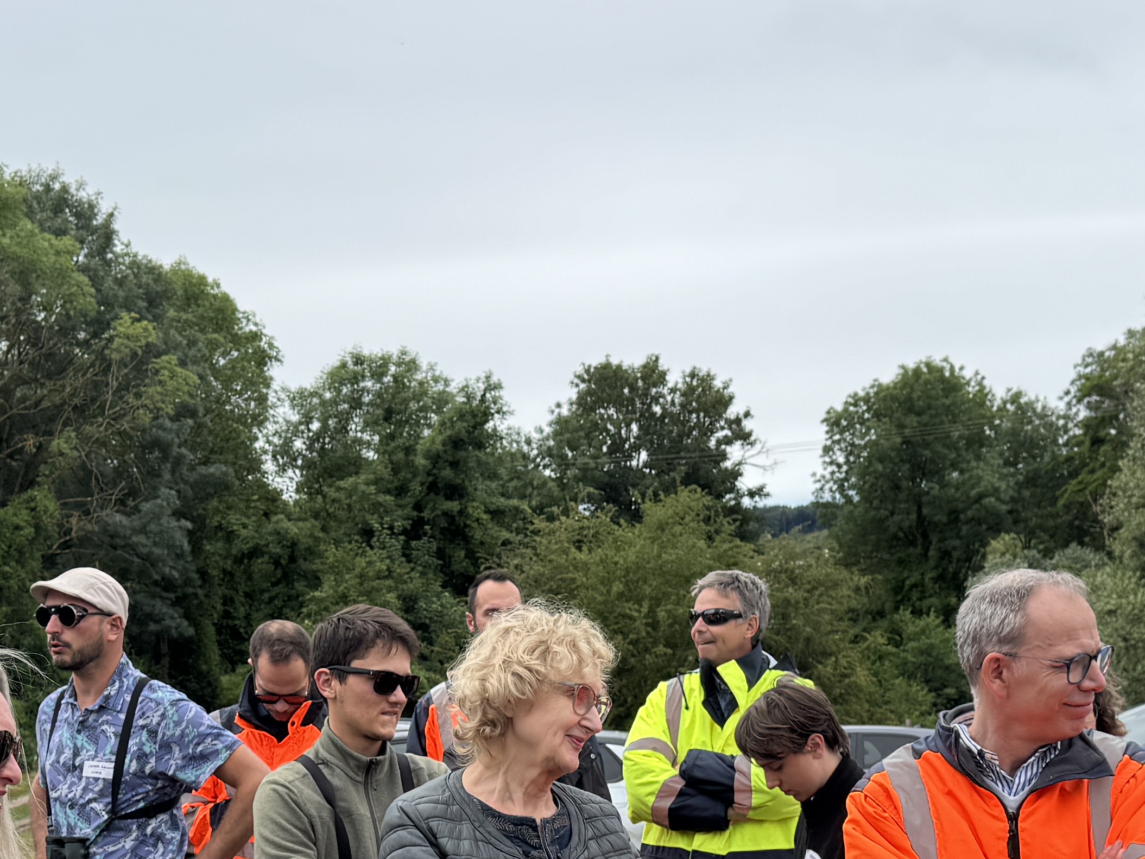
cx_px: 501
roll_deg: +1.4
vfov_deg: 21.5
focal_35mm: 65
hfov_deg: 29.8
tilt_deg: -5.8
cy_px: 931
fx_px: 2150
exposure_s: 1/2833
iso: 80
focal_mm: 6.76
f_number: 1.78
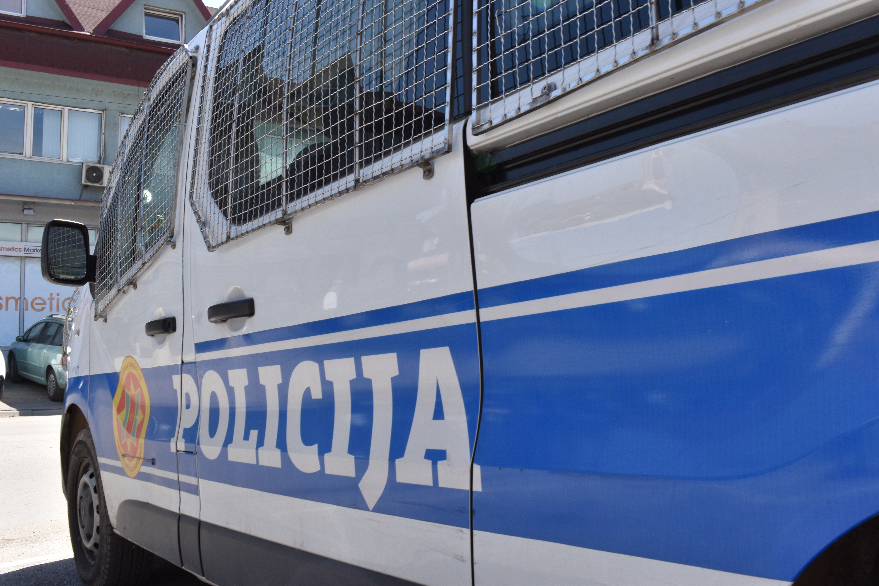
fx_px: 842
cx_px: 440
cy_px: 293
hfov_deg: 55.1
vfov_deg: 38.4
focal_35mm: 34
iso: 250
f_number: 20
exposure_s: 1/80
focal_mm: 23
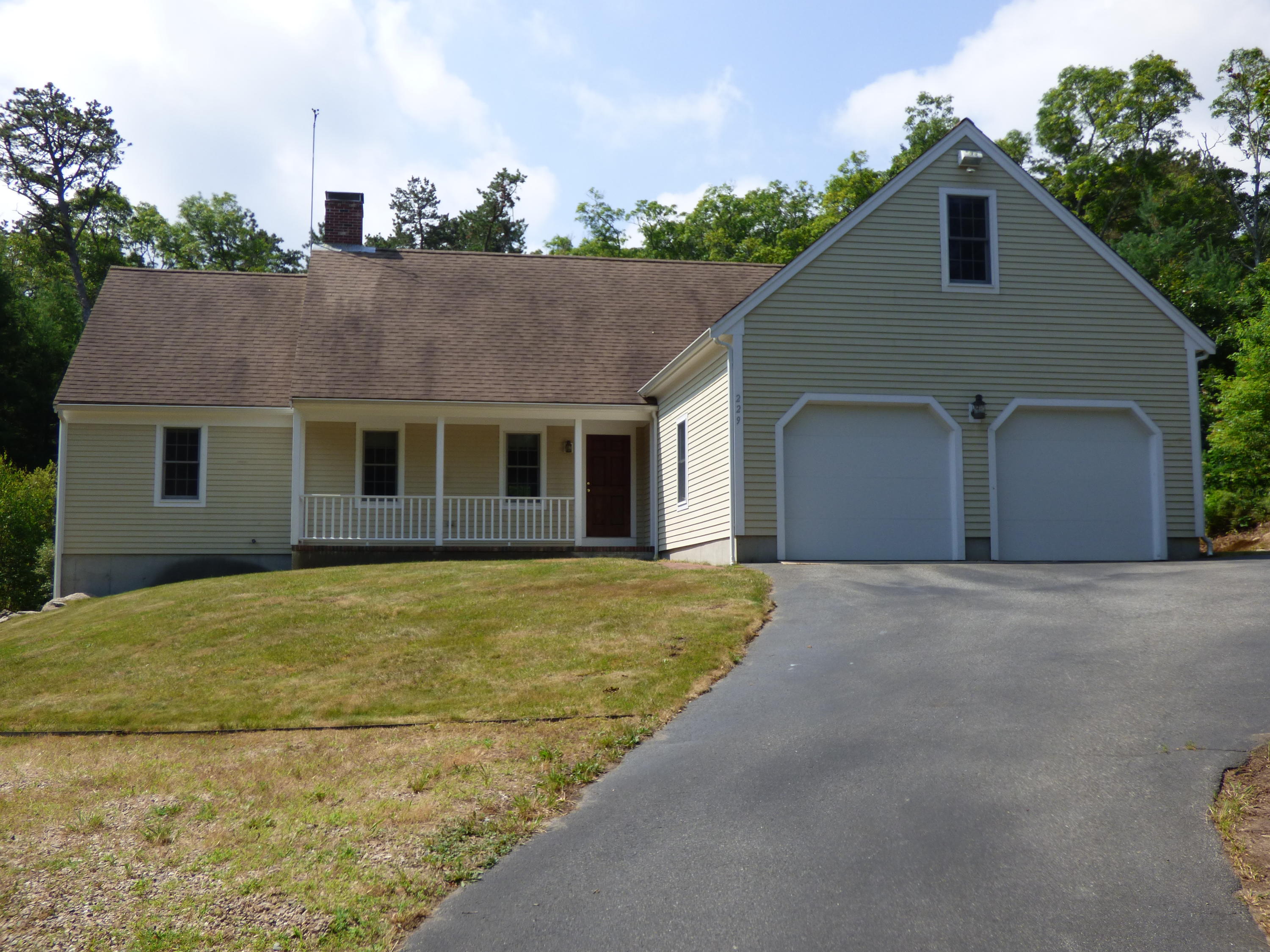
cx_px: 635
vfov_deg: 39.7
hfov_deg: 51.4
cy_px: 476
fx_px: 1321
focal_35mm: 36
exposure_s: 1/1000
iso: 100
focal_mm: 6.18
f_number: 3.4
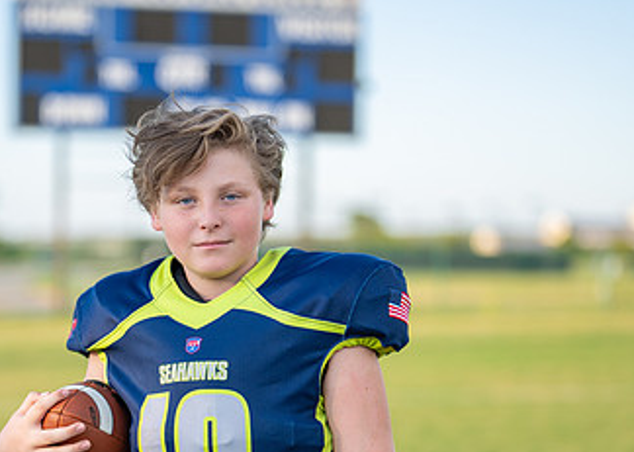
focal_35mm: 102
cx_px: 241
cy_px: 338
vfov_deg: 14.0
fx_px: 1835
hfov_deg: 19.6
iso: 100
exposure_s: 1/2500
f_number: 1.2
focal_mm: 50
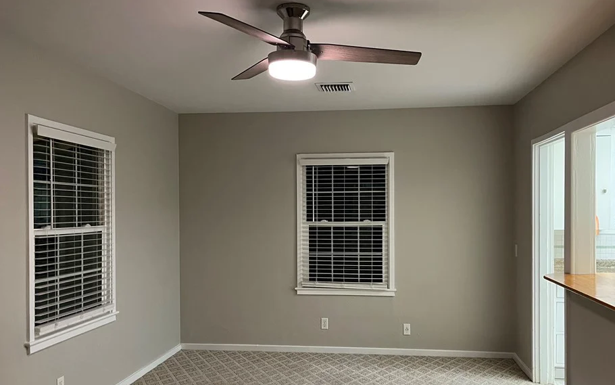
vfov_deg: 40.6
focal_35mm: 31
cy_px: 214
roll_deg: +0.5
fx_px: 520
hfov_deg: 61.2
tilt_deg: -0.9
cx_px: 319
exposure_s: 1/60
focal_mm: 5.1
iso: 500
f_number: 1.6
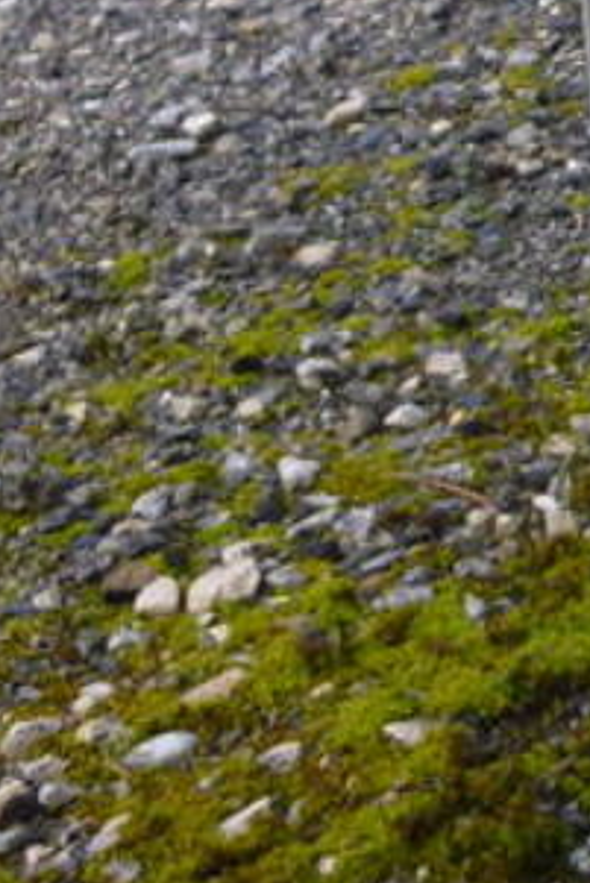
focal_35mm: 115
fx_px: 2824
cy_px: -60
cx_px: 1412
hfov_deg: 10.3
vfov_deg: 17.3
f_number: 3.1
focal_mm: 4.5
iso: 100
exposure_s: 1/60
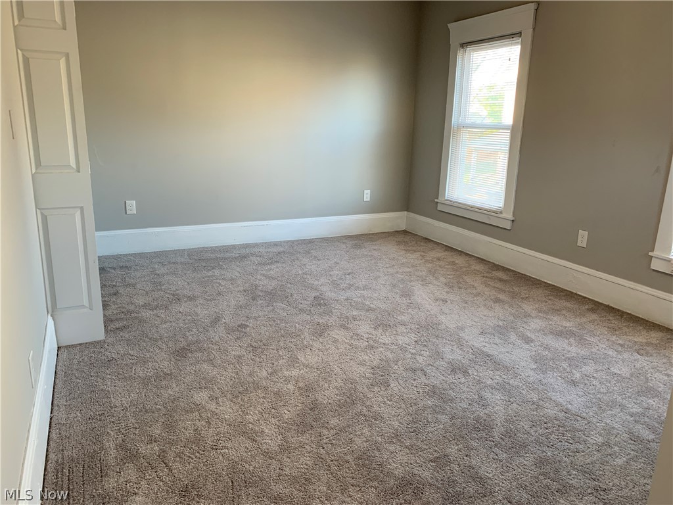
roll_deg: -1.3
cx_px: 336
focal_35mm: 26
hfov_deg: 67.3
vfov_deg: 53.1
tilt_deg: -15.2
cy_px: 252
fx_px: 505
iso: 100
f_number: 1.8
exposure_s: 1/60
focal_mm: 4.25
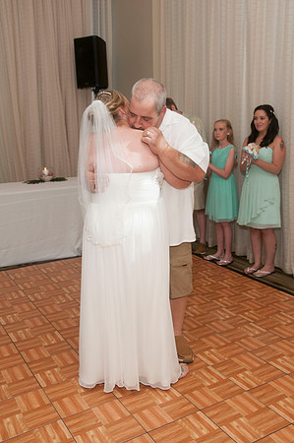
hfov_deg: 36.8
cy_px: 222
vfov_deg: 53.2
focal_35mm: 36
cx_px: 147
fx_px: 442
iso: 400
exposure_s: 1/250
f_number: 5.6
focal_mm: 24
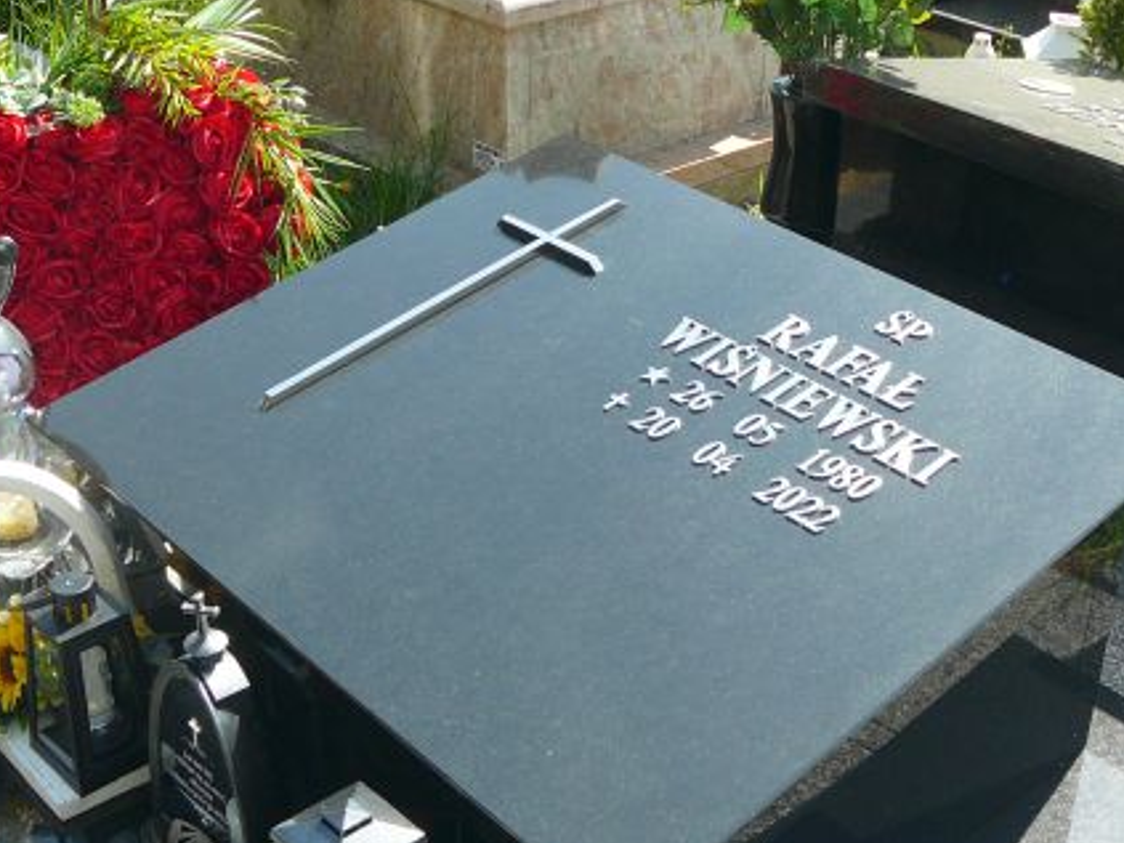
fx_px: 1720
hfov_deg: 35.9
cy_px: 460
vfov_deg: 27.5
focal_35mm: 53
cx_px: 731
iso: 80
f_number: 2.8
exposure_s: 1/400
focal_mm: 5.2
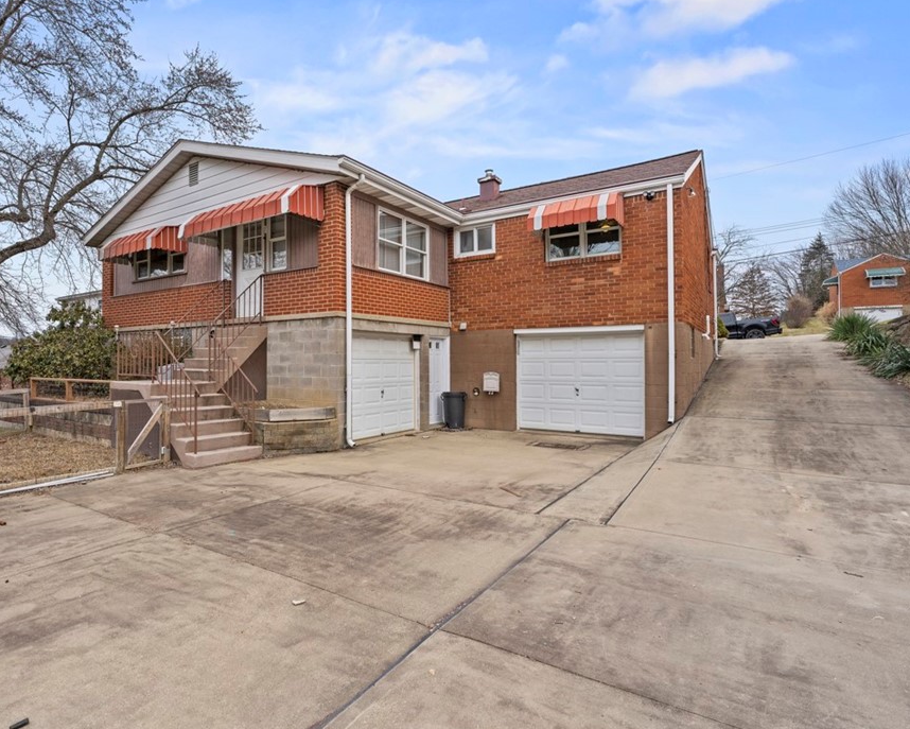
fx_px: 512
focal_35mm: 19
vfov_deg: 70.9
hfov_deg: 82.0
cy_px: 358
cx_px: 353
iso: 320
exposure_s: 1/160
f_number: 8
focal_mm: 16
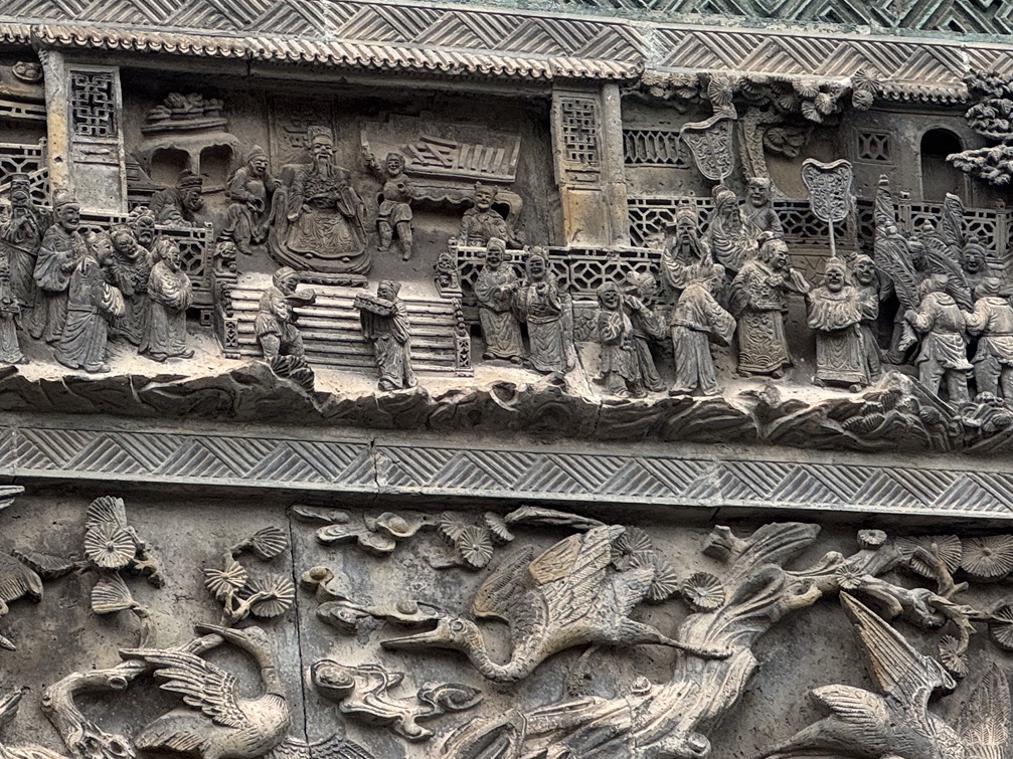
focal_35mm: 153
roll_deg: +5.1
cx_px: 322
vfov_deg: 9.7
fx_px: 4477
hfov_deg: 12.9
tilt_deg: +29.4
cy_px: 184
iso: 64
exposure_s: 1/99
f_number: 2.8
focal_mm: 9
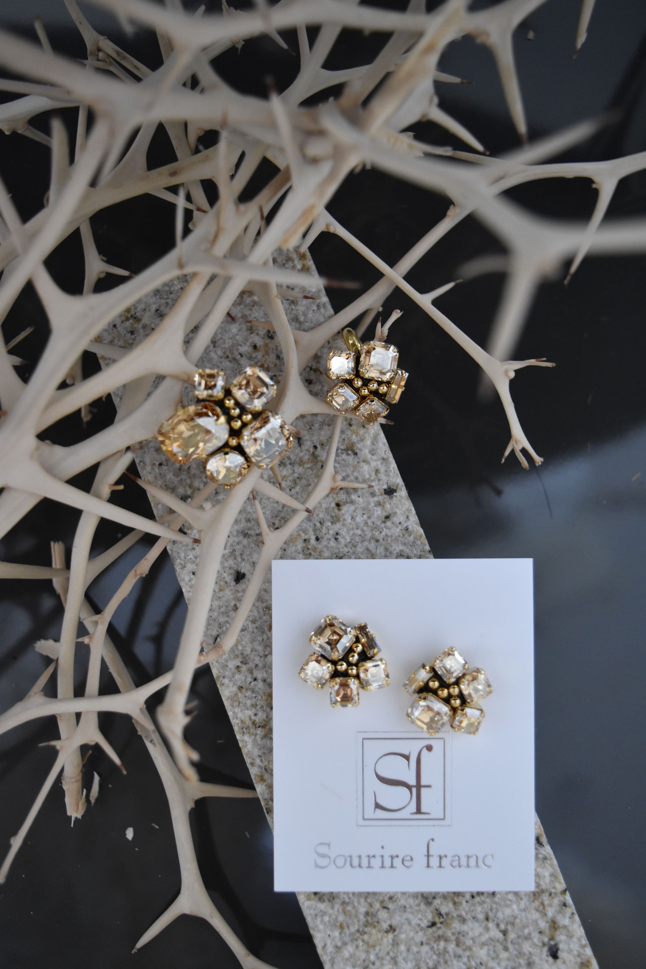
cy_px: 484
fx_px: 1009
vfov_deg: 51.3
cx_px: 323
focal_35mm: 38
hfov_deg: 35.5
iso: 1800
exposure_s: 1/125
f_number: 4
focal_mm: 25
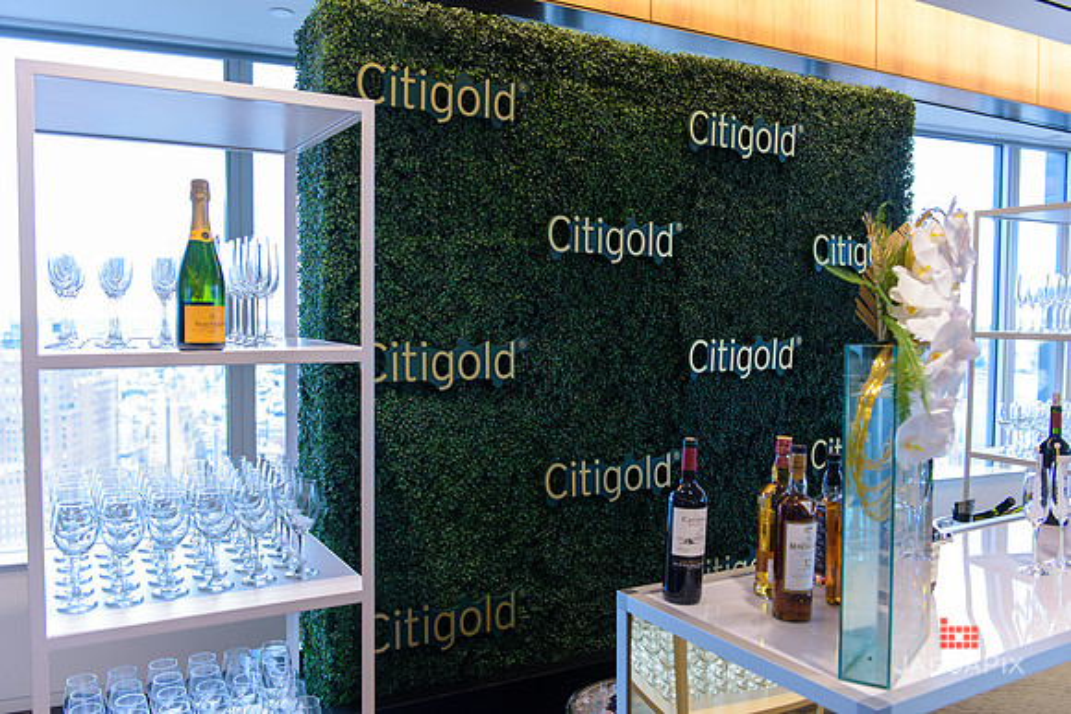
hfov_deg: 60.3
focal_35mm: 31
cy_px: 357
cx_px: 536
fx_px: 922
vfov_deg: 42.3
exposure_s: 1/125
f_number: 3.2
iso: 1250
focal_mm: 31
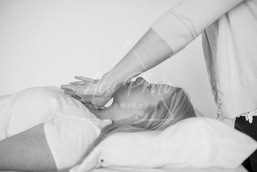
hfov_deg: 39.6
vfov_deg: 27.0
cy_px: 86
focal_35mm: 50
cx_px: 128
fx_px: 357
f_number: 2.5
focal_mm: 50
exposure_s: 1/320
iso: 200
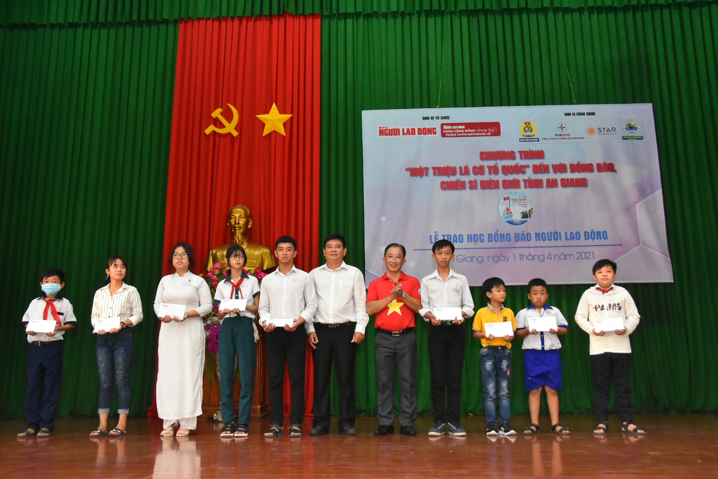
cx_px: 359
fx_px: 658
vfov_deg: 40.0
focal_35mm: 33
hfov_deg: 57.2
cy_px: 240
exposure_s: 1/200
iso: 2200
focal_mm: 22
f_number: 3.8
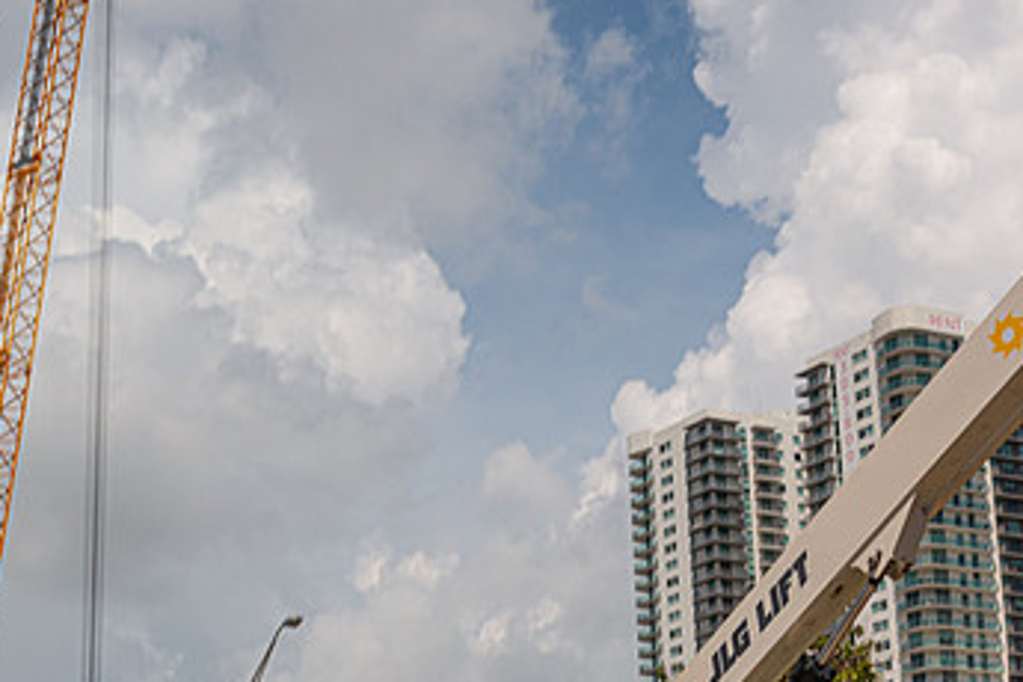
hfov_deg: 27.0
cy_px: 556
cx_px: 252
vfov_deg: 18.2
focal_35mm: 74
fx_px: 2103
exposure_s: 1/160
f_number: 6.3
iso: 125
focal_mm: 16.17
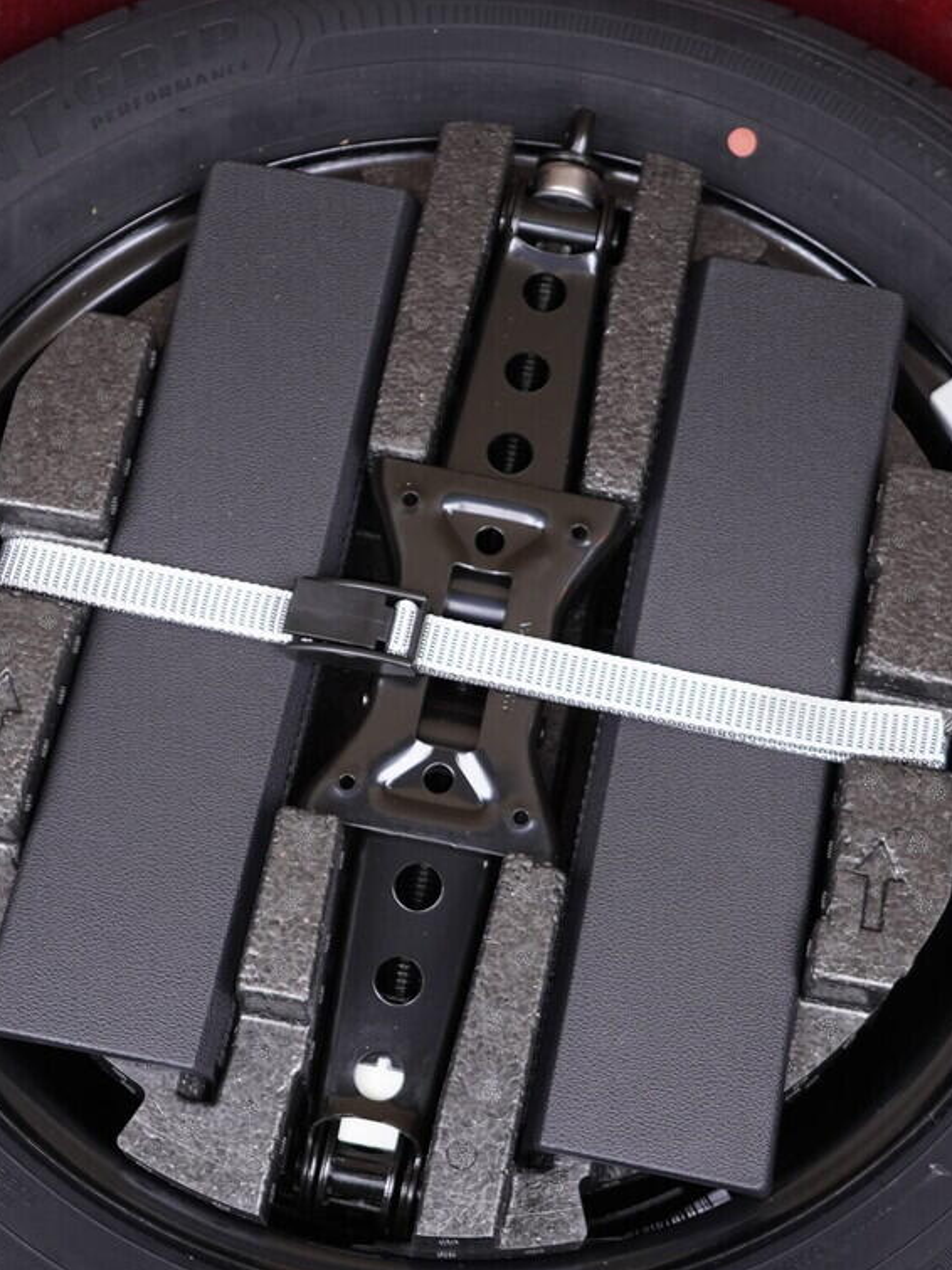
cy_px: 737
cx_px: 447
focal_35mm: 66
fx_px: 2421
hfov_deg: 22.2
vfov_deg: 29.3
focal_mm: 24
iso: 500
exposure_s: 1/40
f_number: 2.8
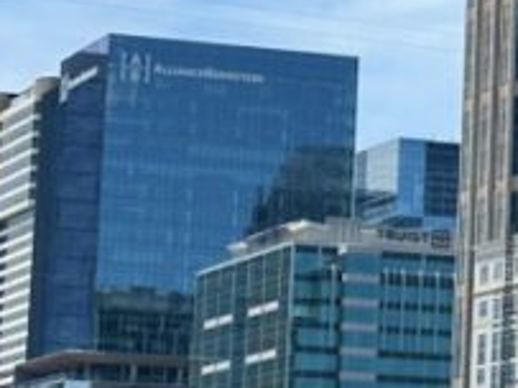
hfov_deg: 8.1
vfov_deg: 6.1
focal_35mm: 242
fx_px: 3619
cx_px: 669
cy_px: 48
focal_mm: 6.86
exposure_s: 1/6211
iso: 64
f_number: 1.78
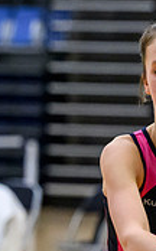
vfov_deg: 4.0
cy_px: 223
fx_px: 3582
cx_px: 337
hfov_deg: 2.5
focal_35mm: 524
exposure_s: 1/1000
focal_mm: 110
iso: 6400
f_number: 3.2
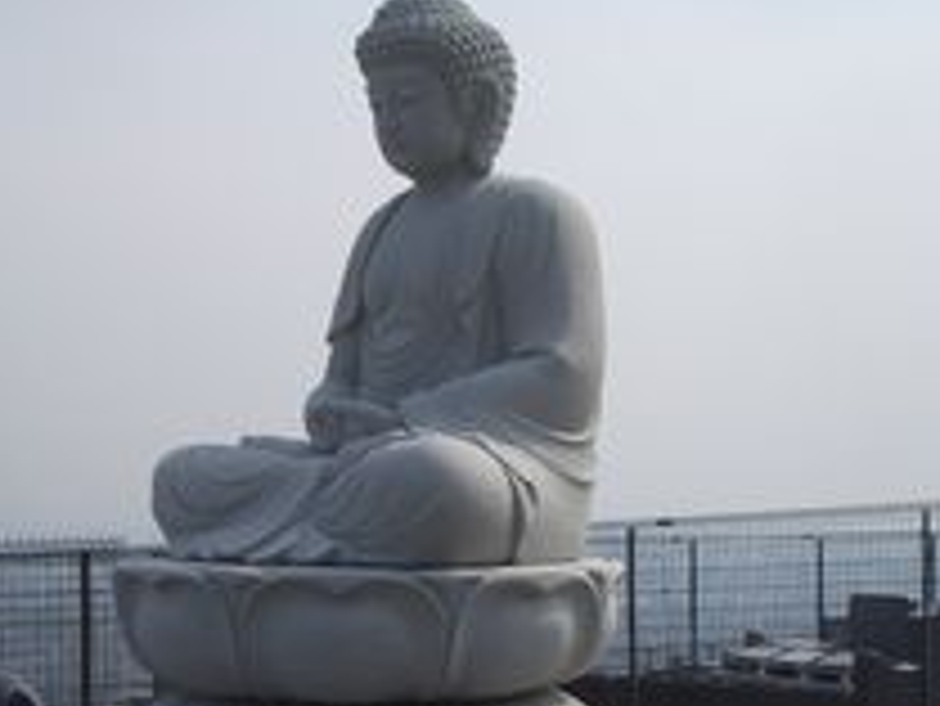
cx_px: 441
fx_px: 1820
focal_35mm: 67
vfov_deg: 21.8
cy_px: 513
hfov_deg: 28.9
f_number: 4.3
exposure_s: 1/640
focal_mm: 5.8
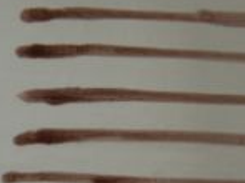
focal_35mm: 176
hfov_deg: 11.1
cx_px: -30
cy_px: 143
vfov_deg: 8.4
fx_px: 1245
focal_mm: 28
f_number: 4.5
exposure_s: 1/80
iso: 400
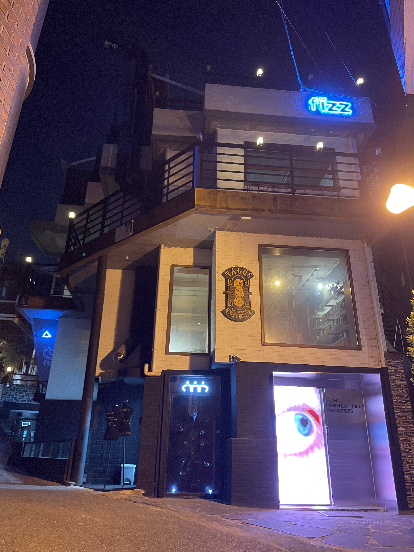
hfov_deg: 53.1
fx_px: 415
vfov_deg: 67.3
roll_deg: -1.6
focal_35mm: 26
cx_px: 207
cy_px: 276
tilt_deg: +23.9
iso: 640
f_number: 1.6
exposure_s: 1/40
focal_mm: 4.2
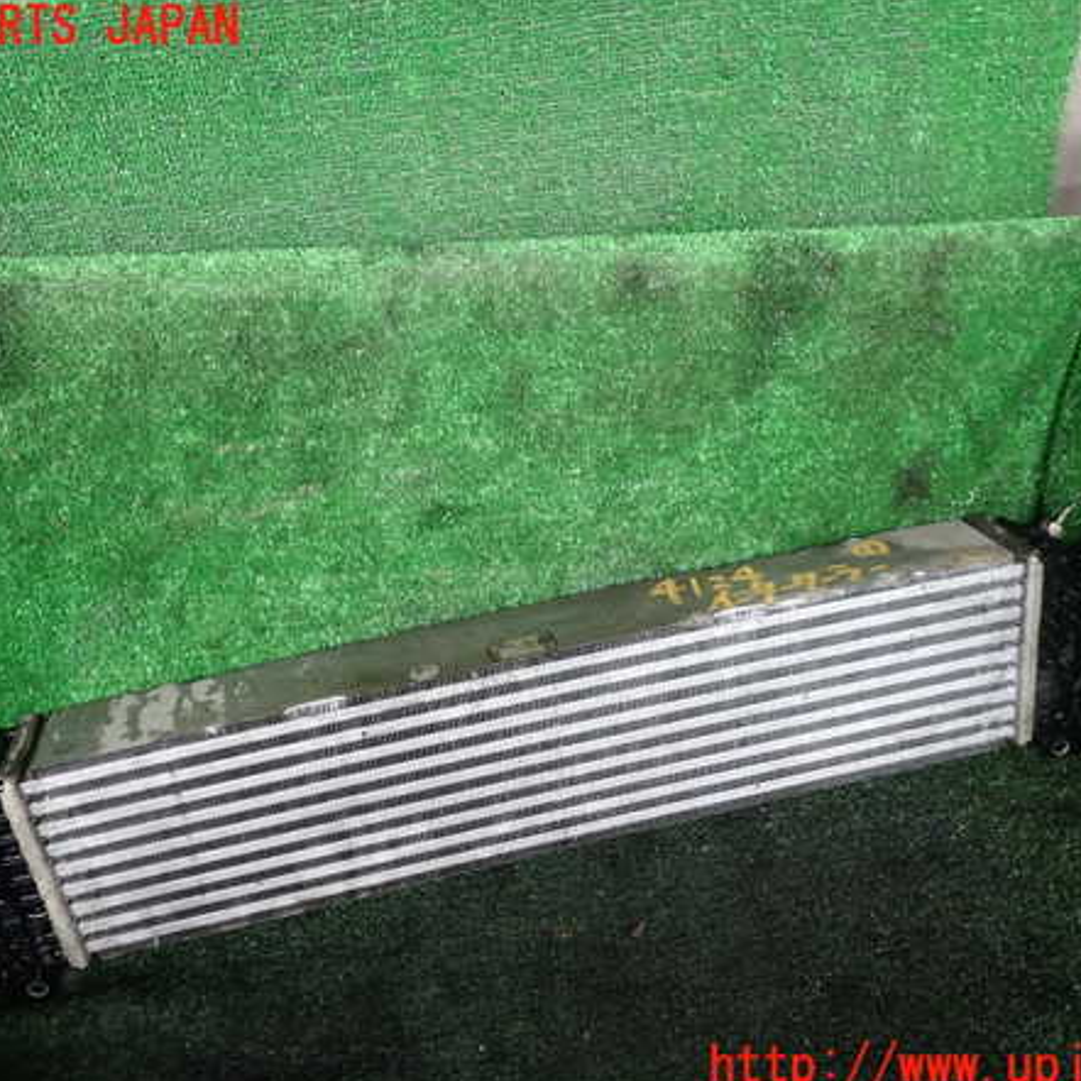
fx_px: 1060
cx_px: 528
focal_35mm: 30
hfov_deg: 54.0
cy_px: 548
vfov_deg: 54.0
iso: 200
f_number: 2
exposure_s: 1/50
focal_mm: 4.5
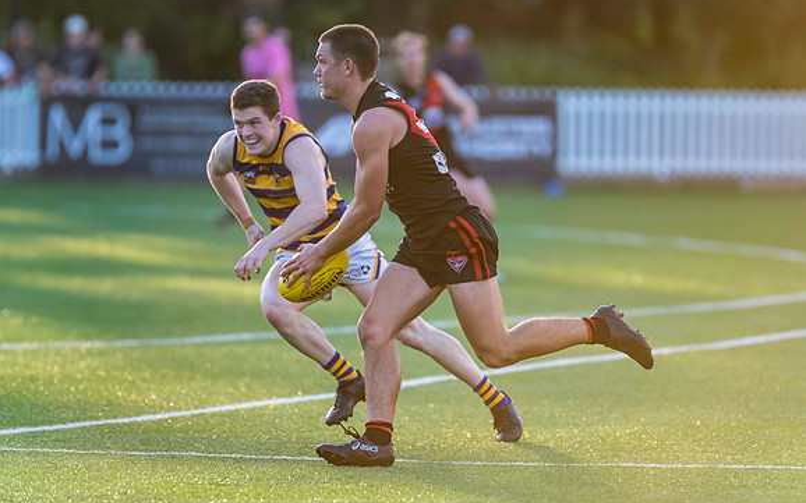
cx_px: 445
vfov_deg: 2.6
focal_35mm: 498
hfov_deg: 4.2
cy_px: 255
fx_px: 10937
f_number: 4
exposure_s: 1/2000
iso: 800
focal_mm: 420
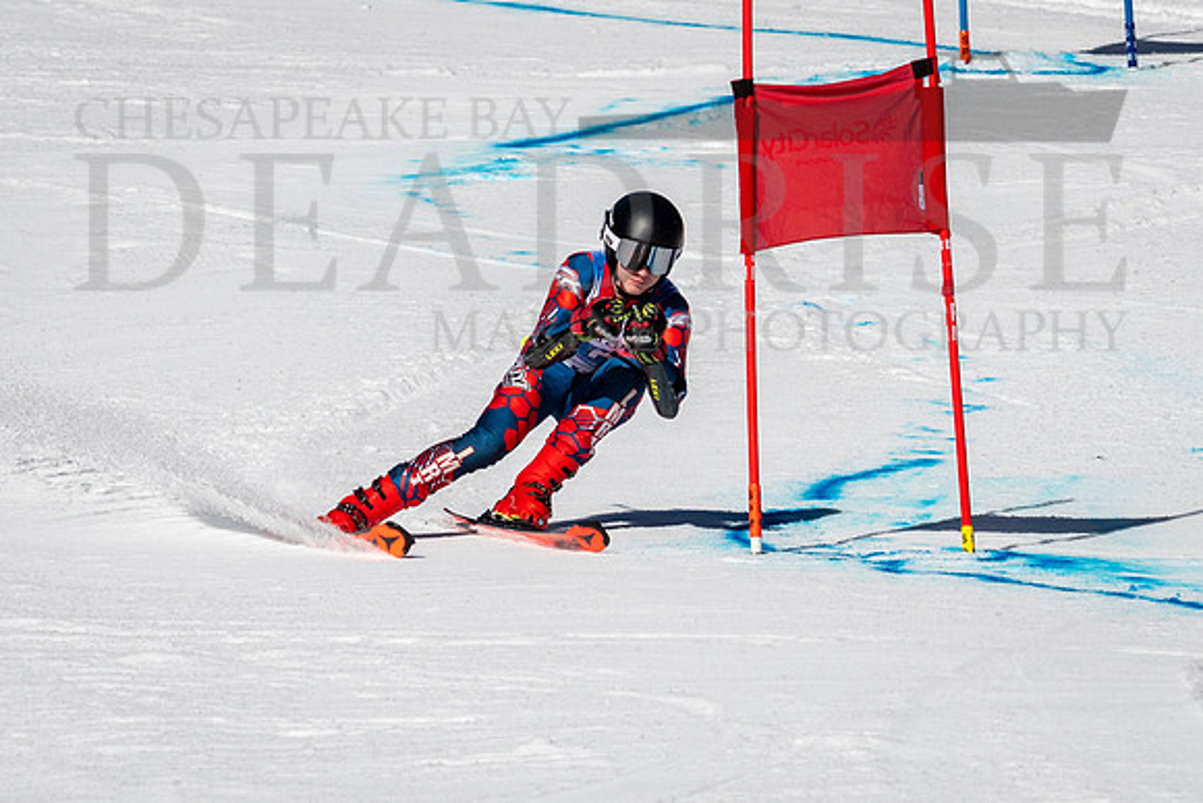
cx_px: 657
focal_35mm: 998
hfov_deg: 2.1
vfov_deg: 1.4
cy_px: 395
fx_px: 33372
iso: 200
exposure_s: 1/2000
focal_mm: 400
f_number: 8
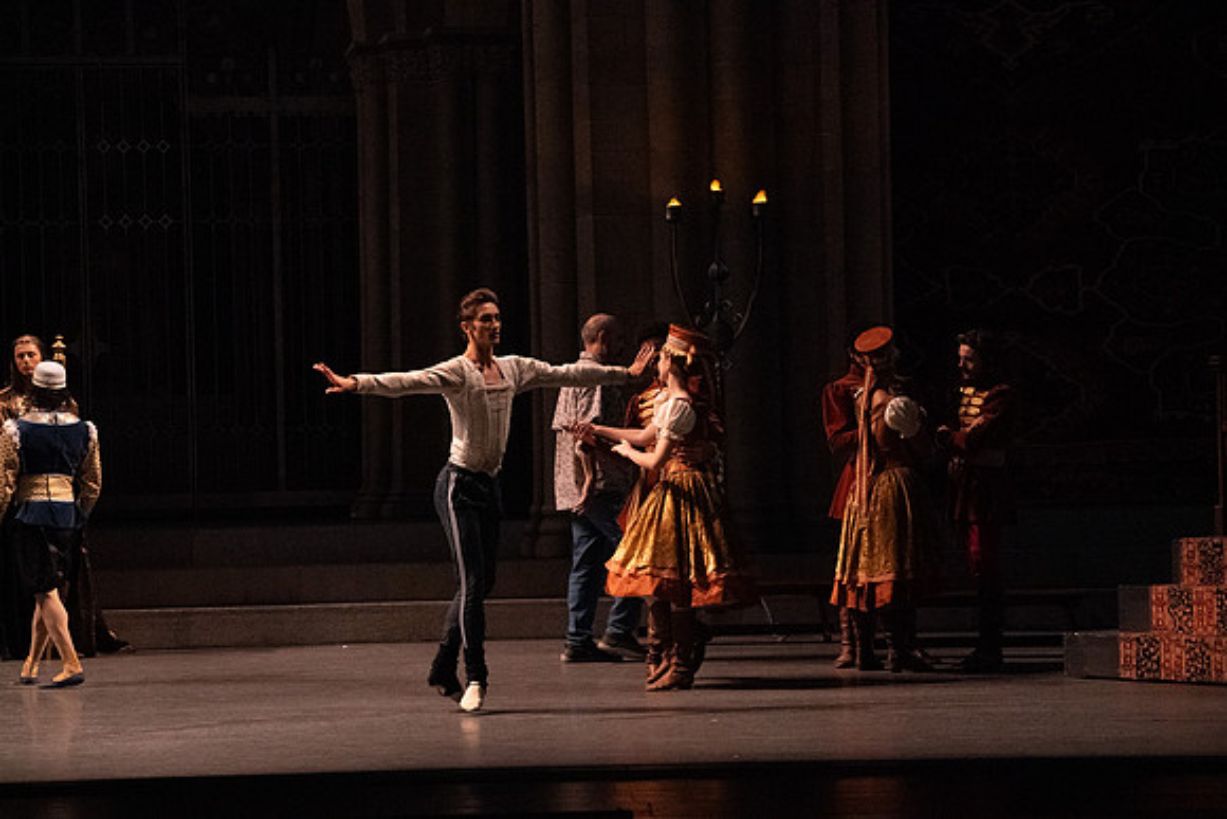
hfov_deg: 13.6
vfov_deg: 9.1
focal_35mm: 151
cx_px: 614
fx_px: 5148
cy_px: 410
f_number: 6.3
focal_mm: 151
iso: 25600
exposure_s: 1/320
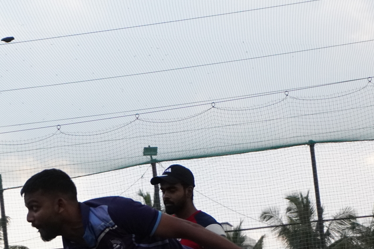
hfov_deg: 11.7
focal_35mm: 176
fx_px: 1828
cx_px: 230
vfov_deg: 7.7
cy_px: 278
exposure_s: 1/1000
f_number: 5.6
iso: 2500
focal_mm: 50
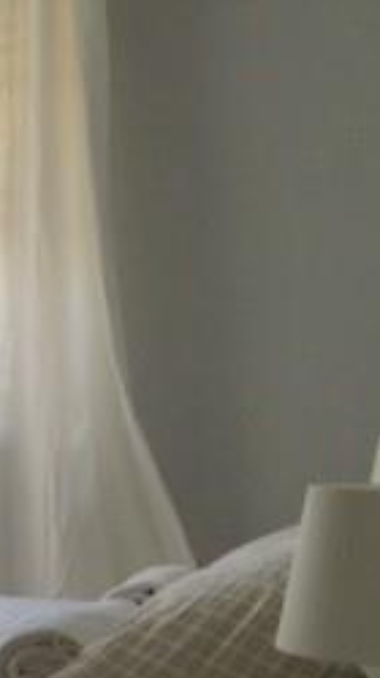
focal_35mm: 92
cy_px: 426
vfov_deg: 23.1
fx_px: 1654
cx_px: -459
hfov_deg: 11.4
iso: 64
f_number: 2.4
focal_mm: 4.12
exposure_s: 1/120
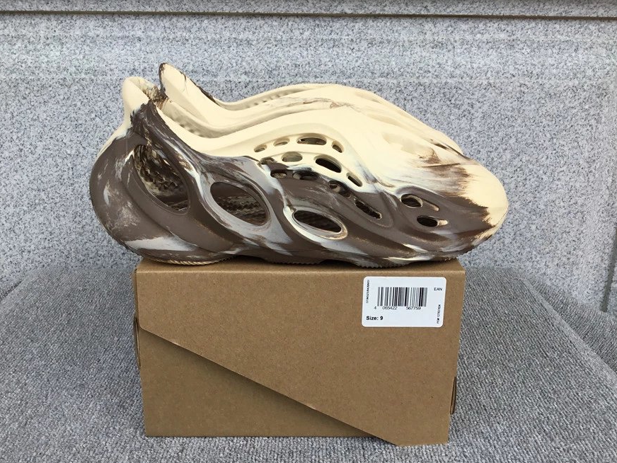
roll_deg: +0.4
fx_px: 570
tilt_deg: -19.2
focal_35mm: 32
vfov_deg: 44.2
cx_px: 300
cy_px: 236
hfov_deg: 56.8
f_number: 2.4
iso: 25
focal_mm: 3.3
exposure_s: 1/429
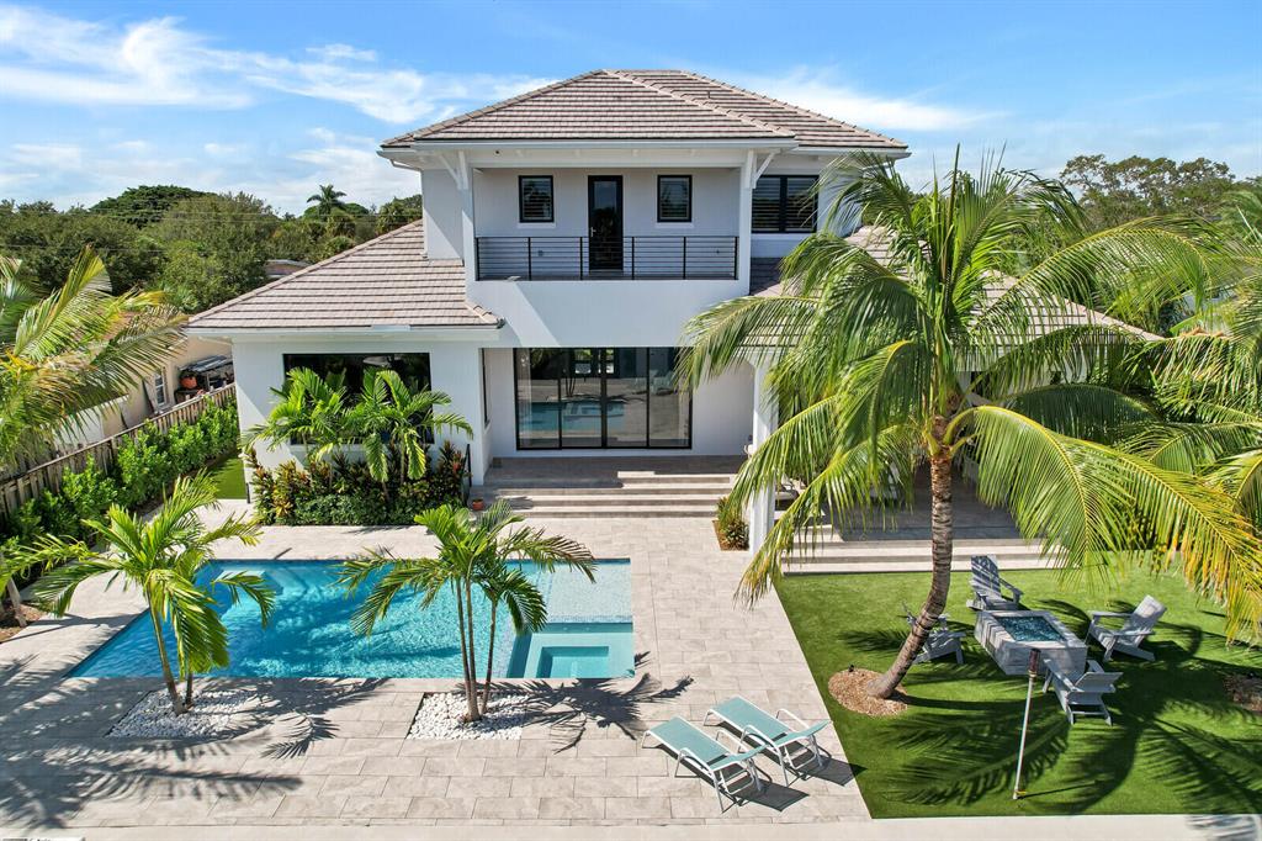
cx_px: 631
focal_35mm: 22
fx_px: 771
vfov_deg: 57.2
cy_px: 420
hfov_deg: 78.6
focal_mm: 8.38
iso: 100
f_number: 2.8
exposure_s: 1/1600
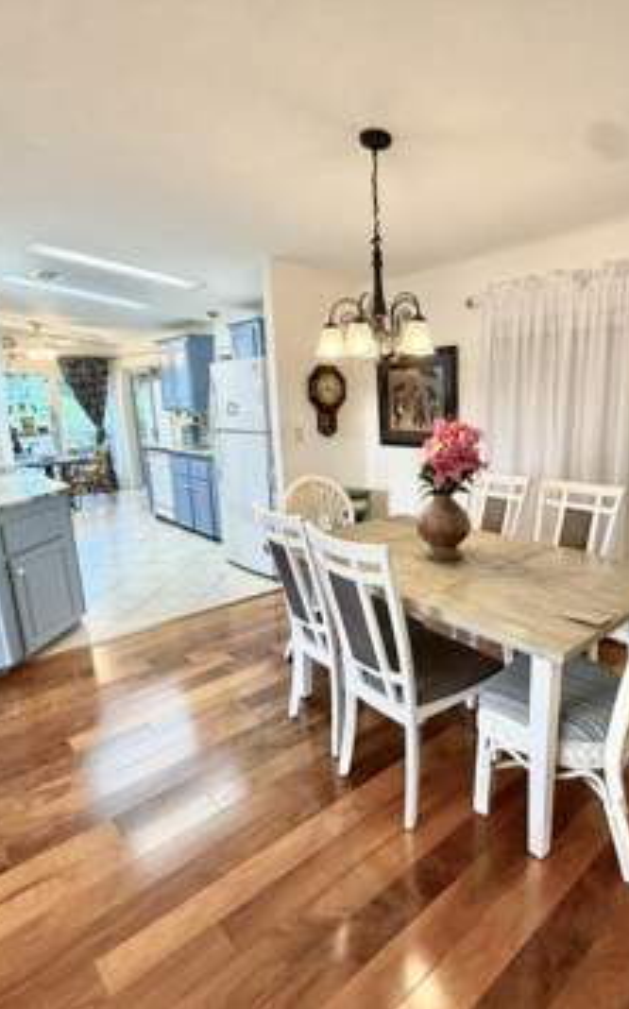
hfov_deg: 58.9
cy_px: 506
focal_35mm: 20
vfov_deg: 85.1
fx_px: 549
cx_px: 388
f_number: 2.2
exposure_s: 1/60
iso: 250
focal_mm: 2.22
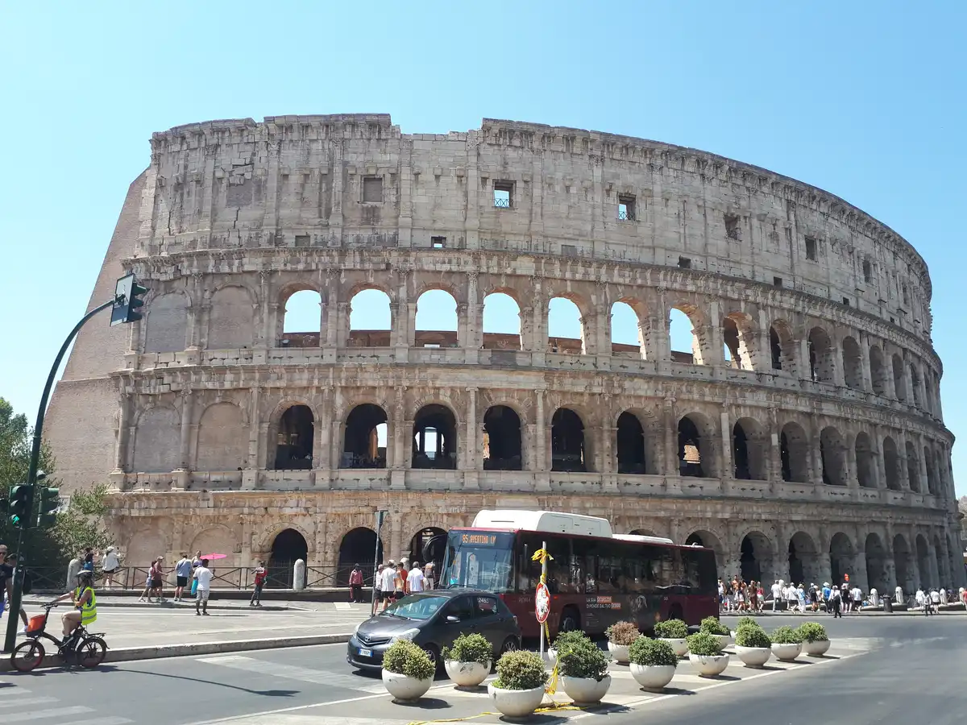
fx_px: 754
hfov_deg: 65.3
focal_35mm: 27
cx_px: 484
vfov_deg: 51.4
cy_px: 362
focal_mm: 3.6
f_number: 1.9
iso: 40
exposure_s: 1/661
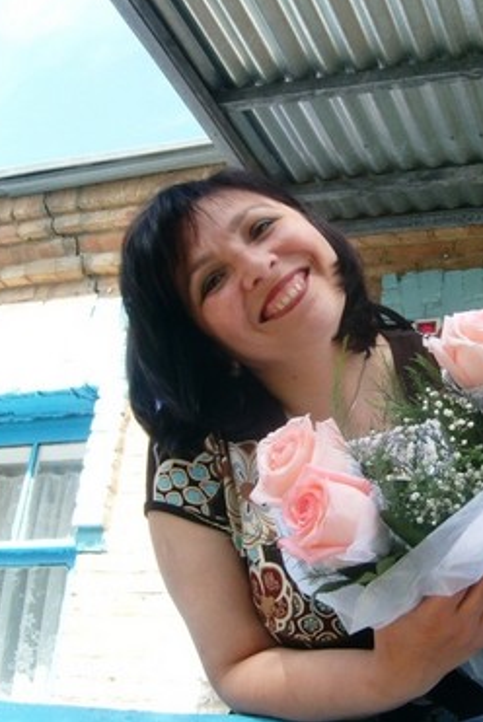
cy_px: 359
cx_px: 395
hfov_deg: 27.0
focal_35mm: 49
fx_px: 984
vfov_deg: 40.3
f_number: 2.8
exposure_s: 1/350
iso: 80
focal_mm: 5.8
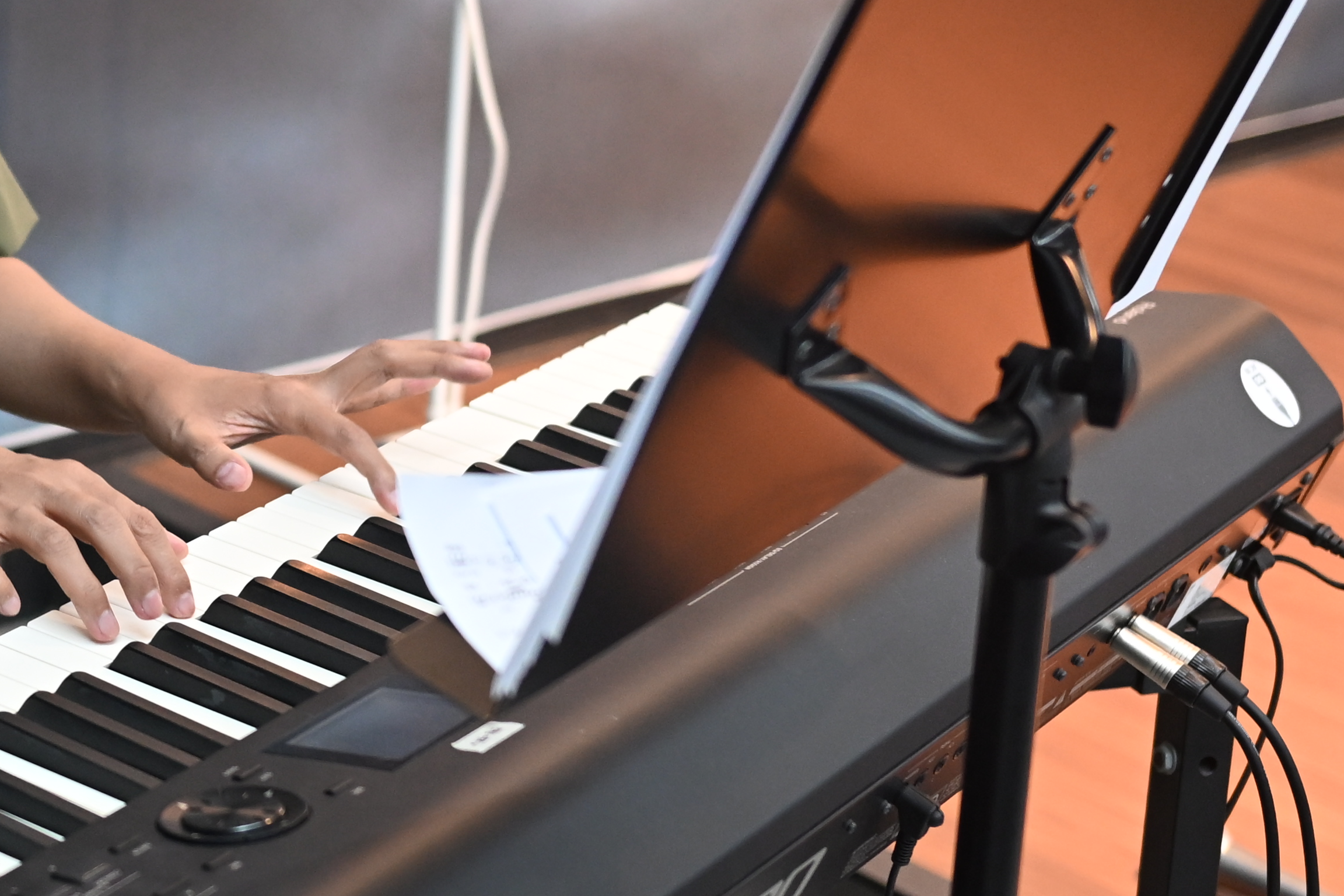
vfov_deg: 13.0
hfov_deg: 18.8
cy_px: 300
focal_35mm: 105
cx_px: -95
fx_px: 3920
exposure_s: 1/250
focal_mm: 40
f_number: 2.8
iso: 2000
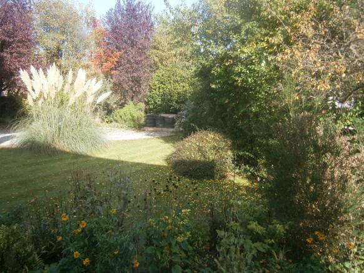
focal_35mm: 26
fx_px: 273
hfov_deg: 67.3
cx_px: 182
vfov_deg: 53.0
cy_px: 136
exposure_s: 1/250
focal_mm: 4.7
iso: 100
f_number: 2.8
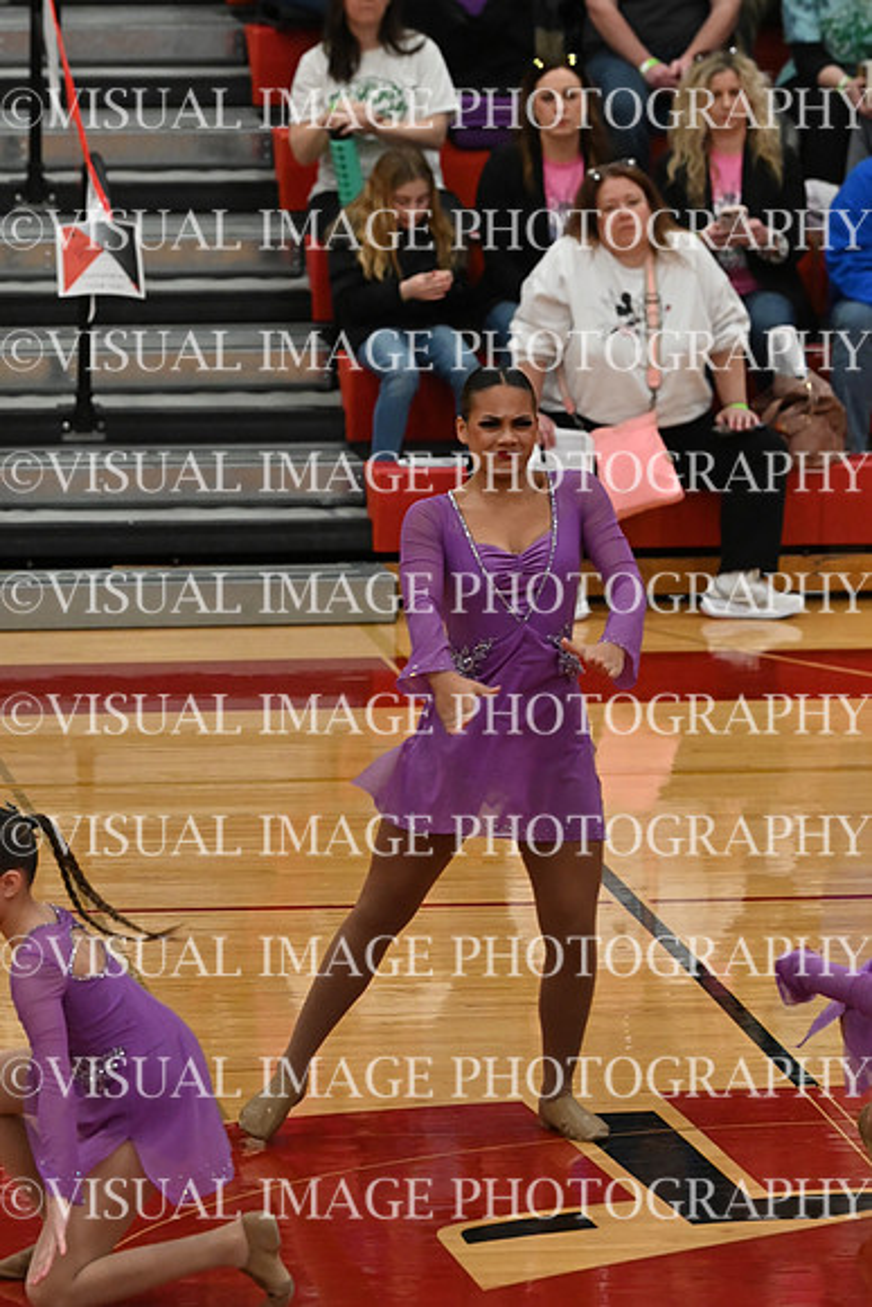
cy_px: 654
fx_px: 9513
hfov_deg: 5.2
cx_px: 436
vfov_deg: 7.9
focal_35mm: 262
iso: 5000
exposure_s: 1/400
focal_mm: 175
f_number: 4
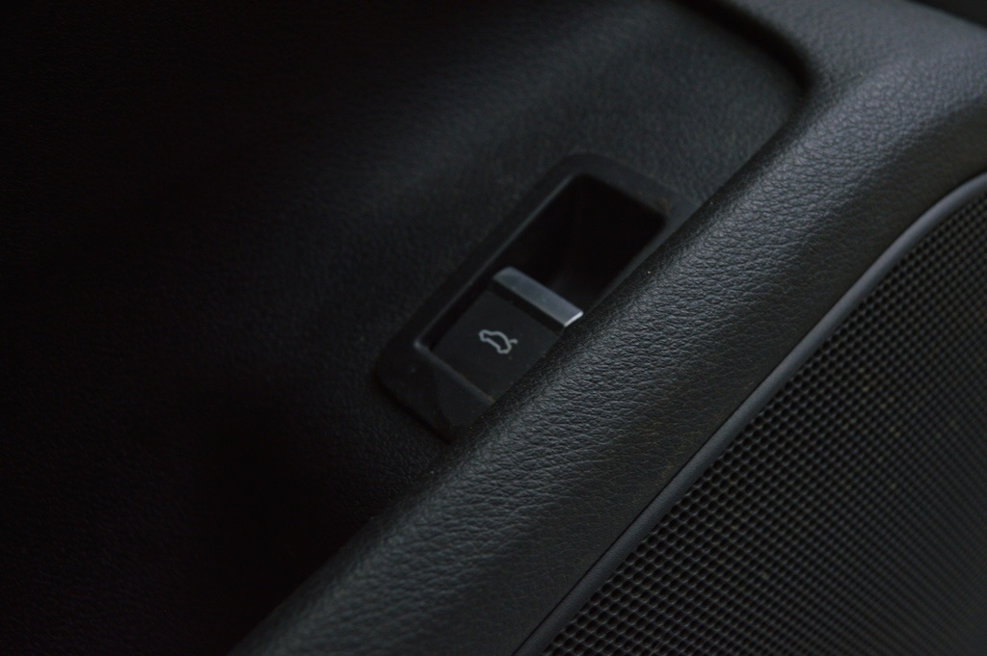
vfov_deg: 35.4
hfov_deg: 51.3
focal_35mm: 38
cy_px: 328
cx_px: 494
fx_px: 1027
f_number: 5.6
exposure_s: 1/40
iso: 400
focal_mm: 25
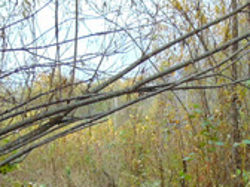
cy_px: 211
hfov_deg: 20.6
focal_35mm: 95
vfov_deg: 15.1
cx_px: 118
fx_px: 686
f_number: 3
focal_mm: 4.5
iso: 80
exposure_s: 1/60
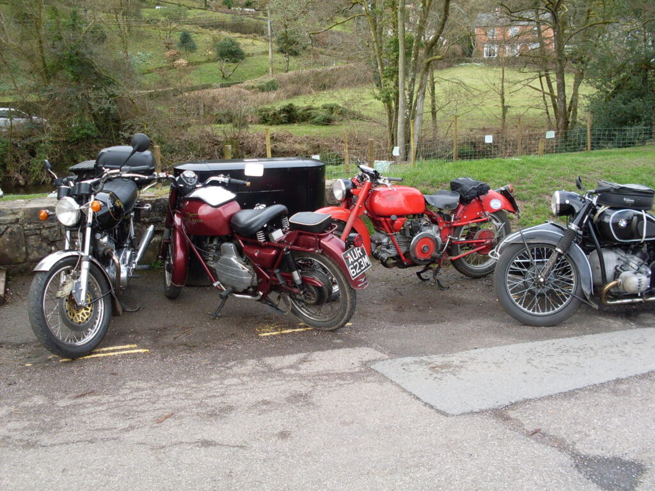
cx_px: 328
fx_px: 719
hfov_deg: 49.0
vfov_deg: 37.7
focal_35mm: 38
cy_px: 246
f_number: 2.8
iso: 80
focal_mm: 6.3
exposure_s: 1/250
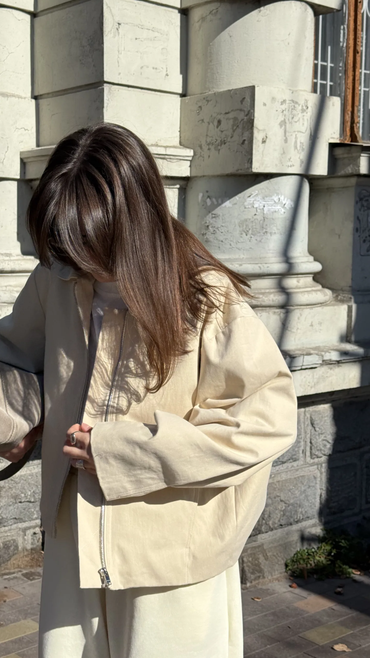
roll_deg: +1.7
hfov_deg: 22.5
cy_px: 332
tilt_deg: -4.5
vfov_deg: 39.2
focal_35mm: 53
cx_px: 124
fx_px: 924
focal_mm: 6.76
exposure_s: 1/5587
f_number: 1.78
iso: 80
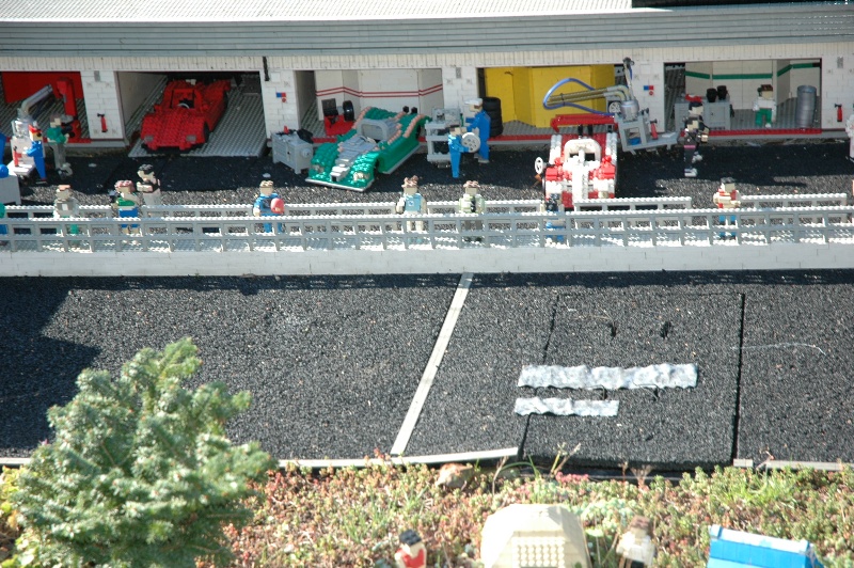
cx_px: 427
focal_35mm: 105
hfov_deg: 19.5
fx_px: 2489
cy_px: 284
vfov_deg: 13.0
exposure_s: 1/160
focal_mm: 70
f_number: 4.5
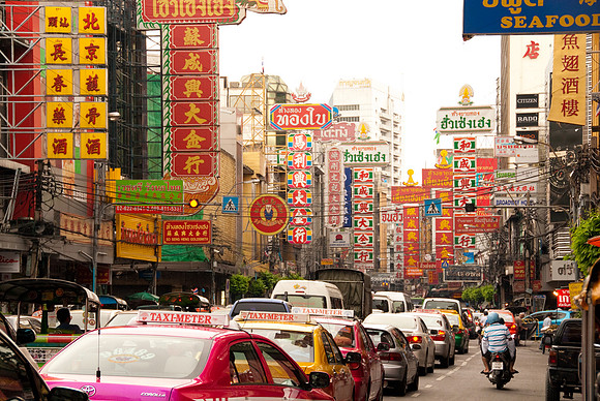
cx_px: 300
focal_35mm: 112
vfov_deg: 12.2
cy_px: 200
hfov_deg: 18.2
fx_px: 1877
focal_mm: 75
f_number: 7.1
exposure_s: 1/180
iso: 640
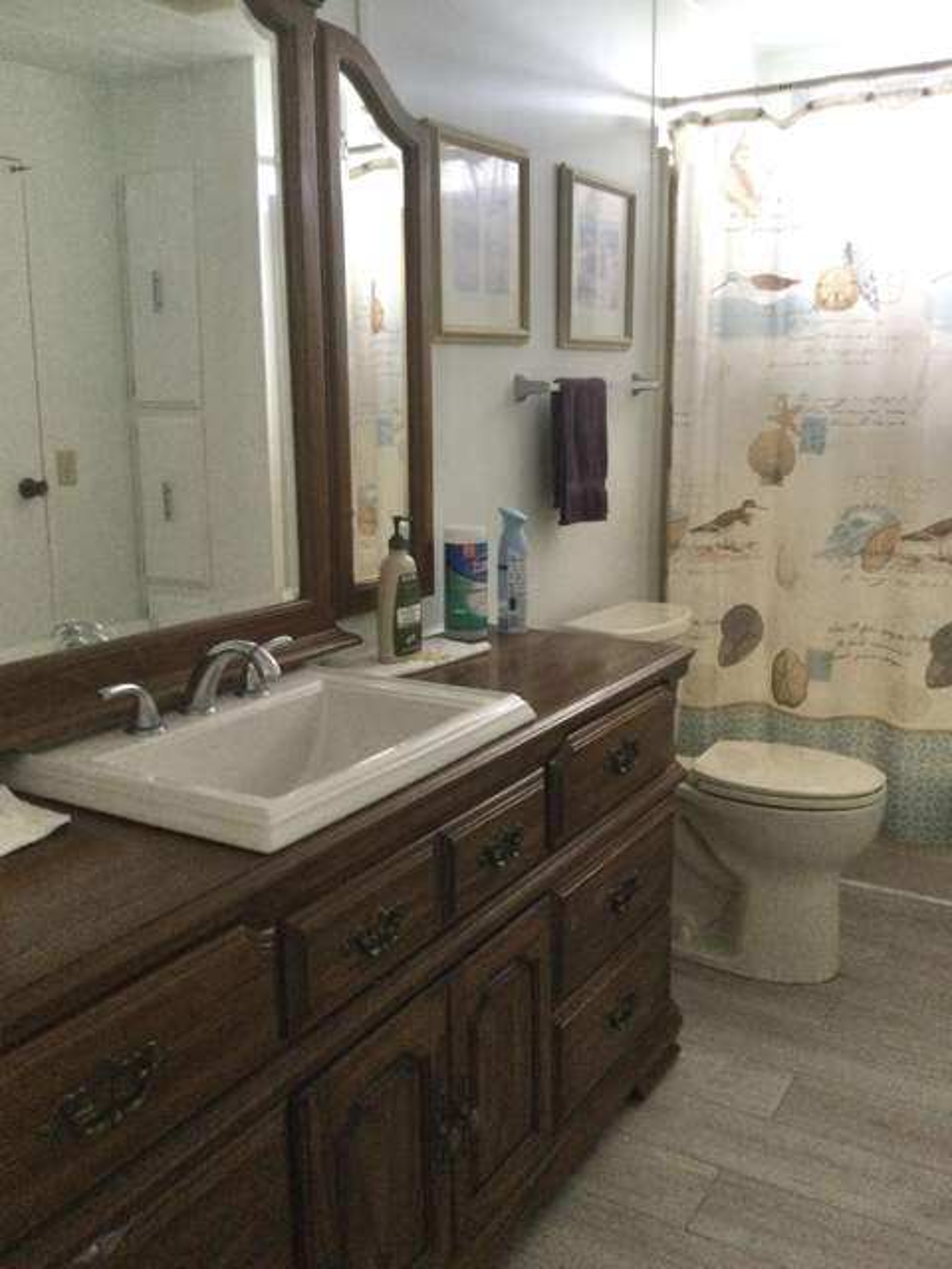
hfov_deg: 45.4
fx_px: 1137
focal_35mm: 31
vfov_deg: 58.4
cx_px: 476
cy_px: 634
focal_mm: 3.3
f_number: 2.4
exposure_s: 1/24
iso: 200
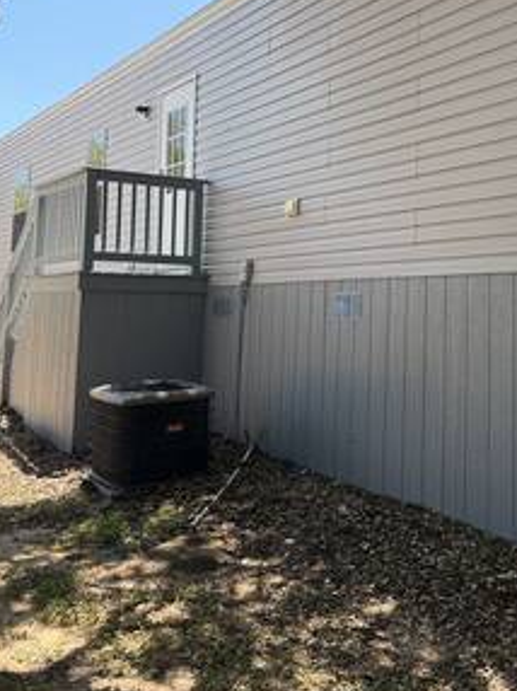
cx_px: 401
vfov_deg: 43.3
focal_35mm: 43
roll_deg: -1.2
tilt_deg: +6.5
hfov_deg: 32.8
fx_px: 858
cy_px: 237
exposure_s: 1/1032
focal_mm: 6.76
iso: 100
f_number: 1.78
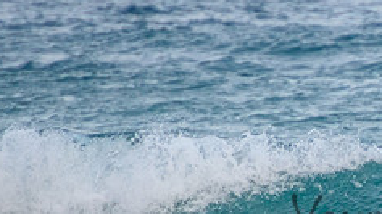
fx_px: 15965
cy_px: 205
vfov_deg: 0.8
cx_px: 458
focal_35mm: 1577
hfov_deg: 1.4
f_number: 5.6
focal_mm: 400
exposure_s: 1/1600
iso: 720
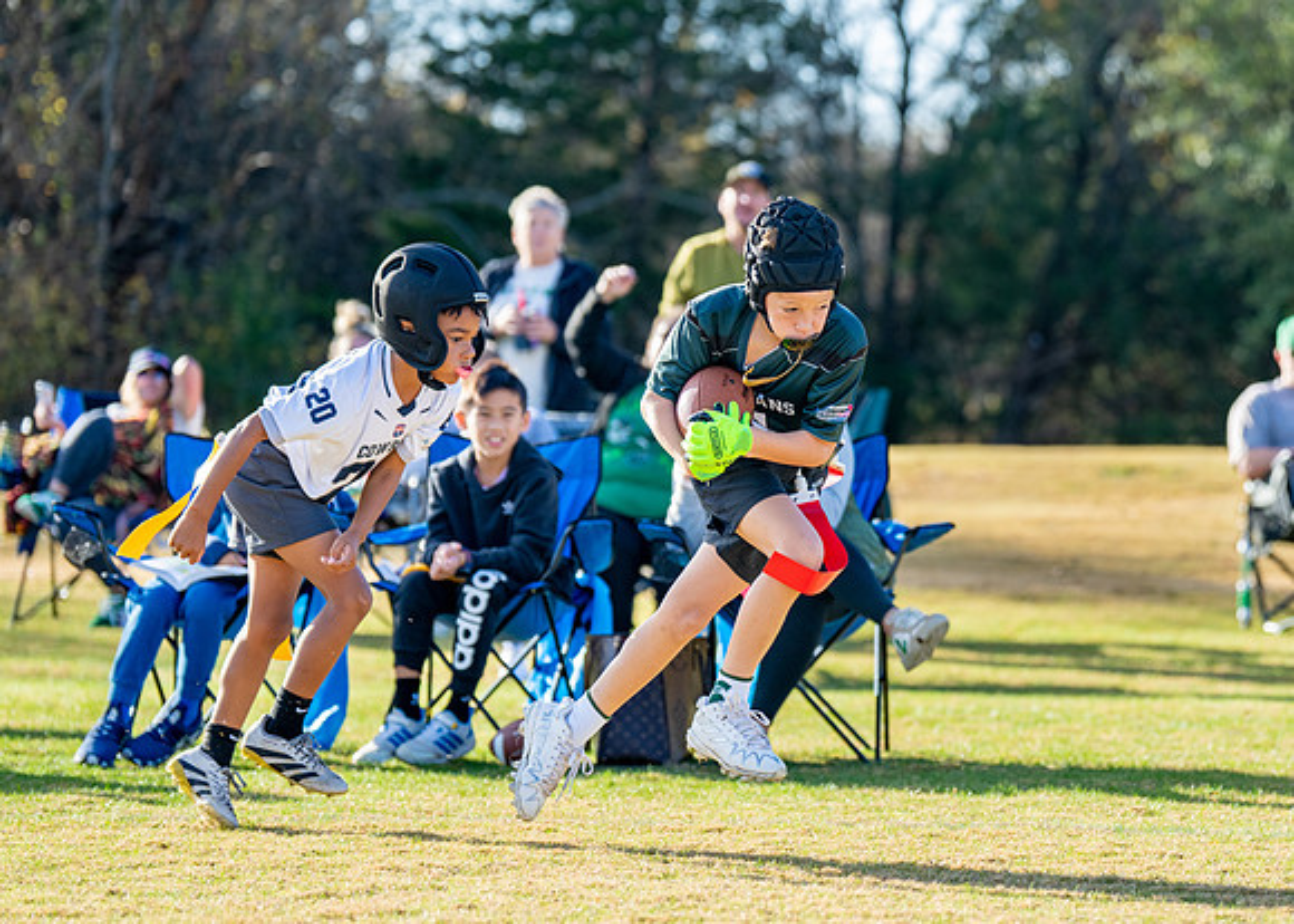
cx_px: 858
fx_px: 5290
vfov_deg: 10.0
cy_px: 495
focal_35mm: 144
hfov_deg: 13.9
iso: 250
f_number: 2.8
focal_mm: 109
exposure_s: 1/1600
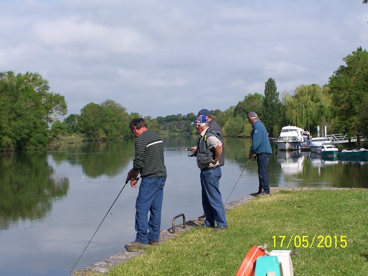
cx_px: 184
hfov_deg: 26.0
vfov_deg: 19.6
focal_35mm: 75
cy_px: 138
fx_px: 797
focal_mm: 12.4
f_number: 4.5
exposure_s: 1/750
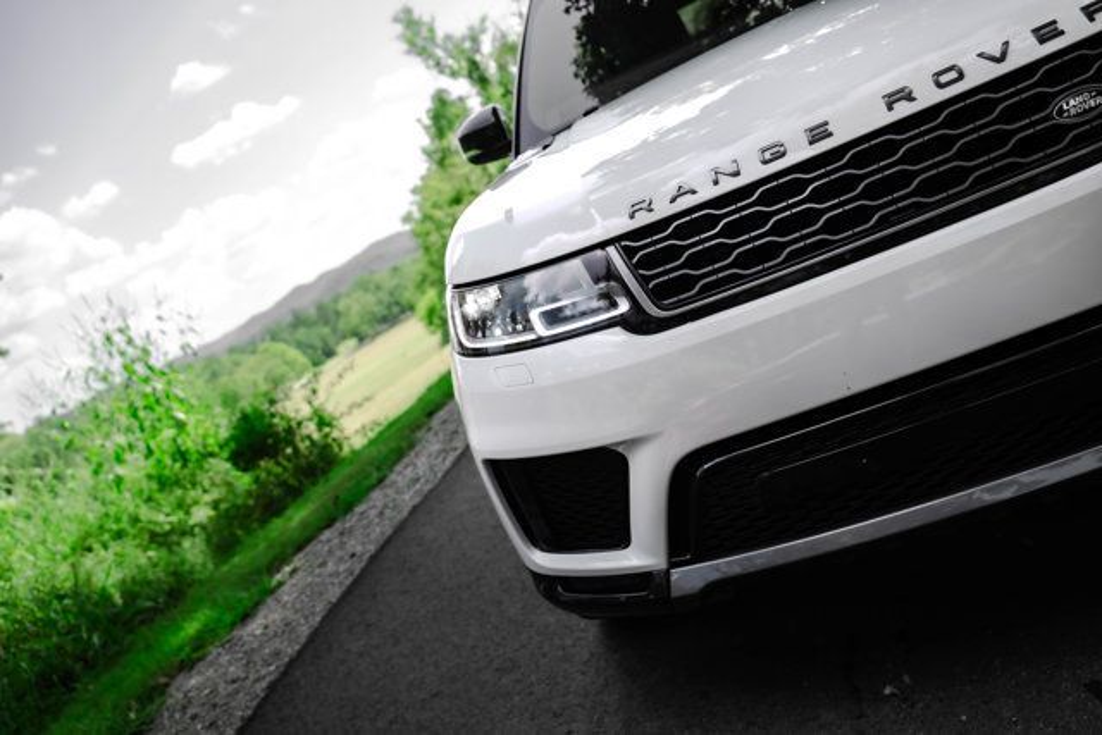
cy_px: 368
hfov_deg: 55.8
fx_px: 1041
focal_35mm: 34
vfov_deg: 38.9
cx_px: 551
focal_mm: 34
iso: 500
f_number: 3.5
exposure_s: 1/1600
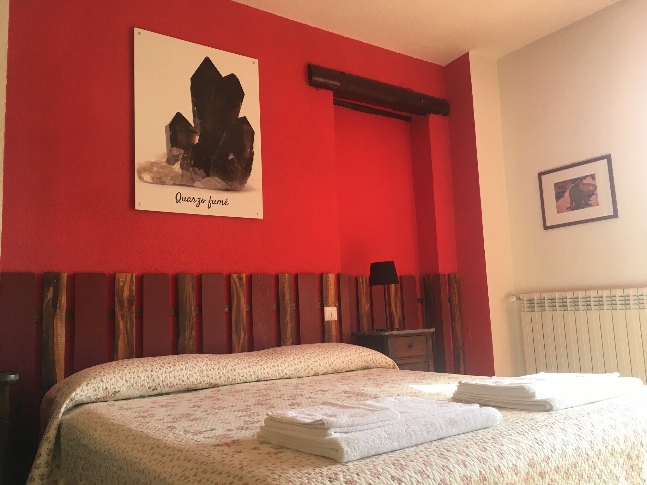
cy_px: 242
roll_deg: +2.6
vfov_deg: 48.2
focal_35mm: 29
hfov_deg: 61.7
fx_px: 542
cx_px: 324
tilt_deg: +7.8
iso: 32
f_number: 2.2
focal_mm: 4.15
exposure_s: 1/33
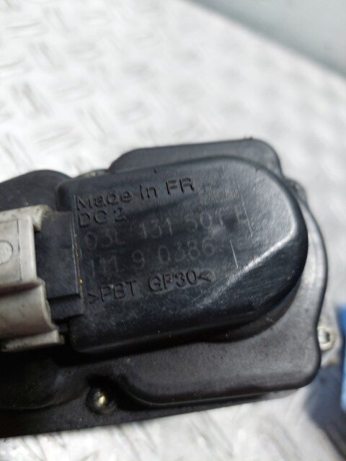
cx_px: 173
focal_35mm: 25
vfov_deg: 69.4
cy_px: 230
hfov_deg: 54.9
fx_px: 333
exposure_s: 1/25
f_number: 1.8
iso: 64
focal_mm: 5.23
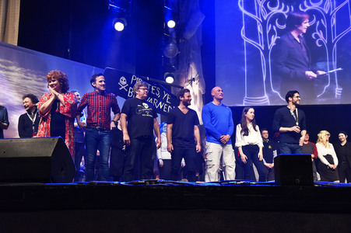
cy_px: 116
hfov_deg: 44.5
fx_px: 429
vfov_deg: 30.5
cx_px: 176
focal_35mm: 44
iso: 3200
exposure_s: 1/125
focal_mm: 44
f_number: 5
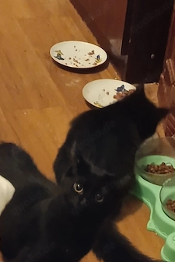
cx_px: 110
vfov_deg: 16.1
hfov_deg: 10.8
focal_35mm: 127
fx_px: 925
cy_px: 145
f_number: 1.7
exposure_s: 1/14.3
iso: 7453
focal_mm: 5.24
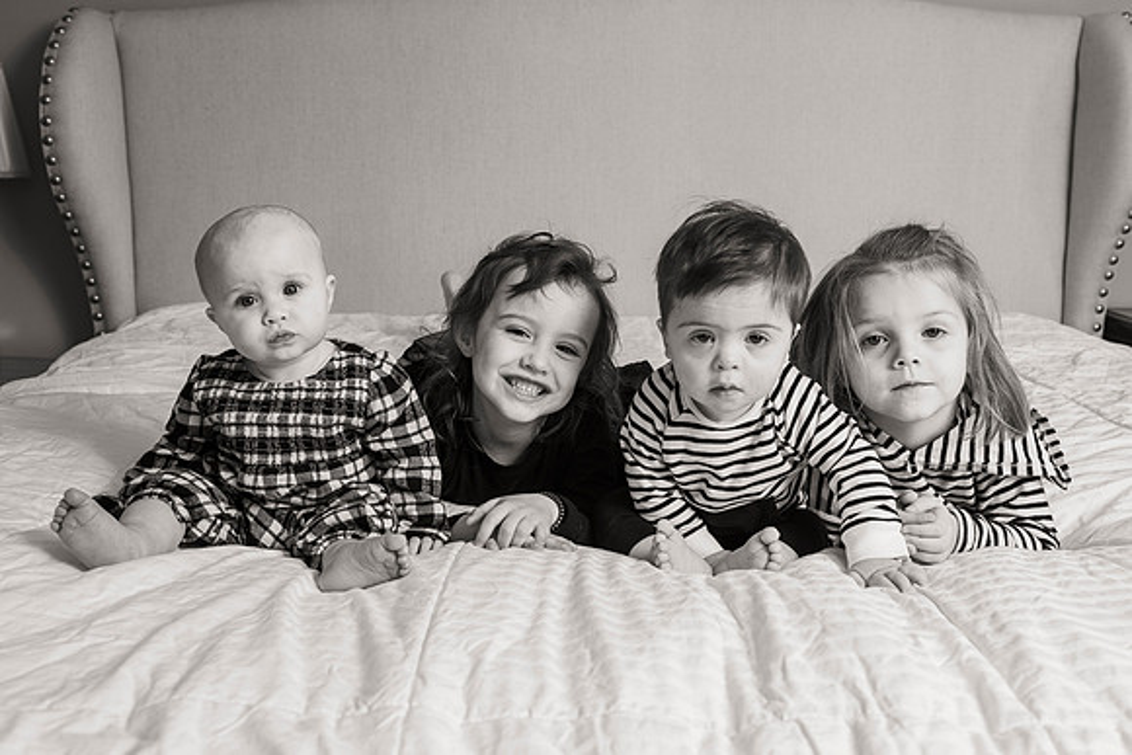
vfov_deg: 34.7
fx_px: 1208
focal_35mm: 38
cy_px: 380
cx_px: 597
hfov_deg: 50.2
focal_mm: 35
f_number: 5.6
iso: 400
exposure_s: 1/200
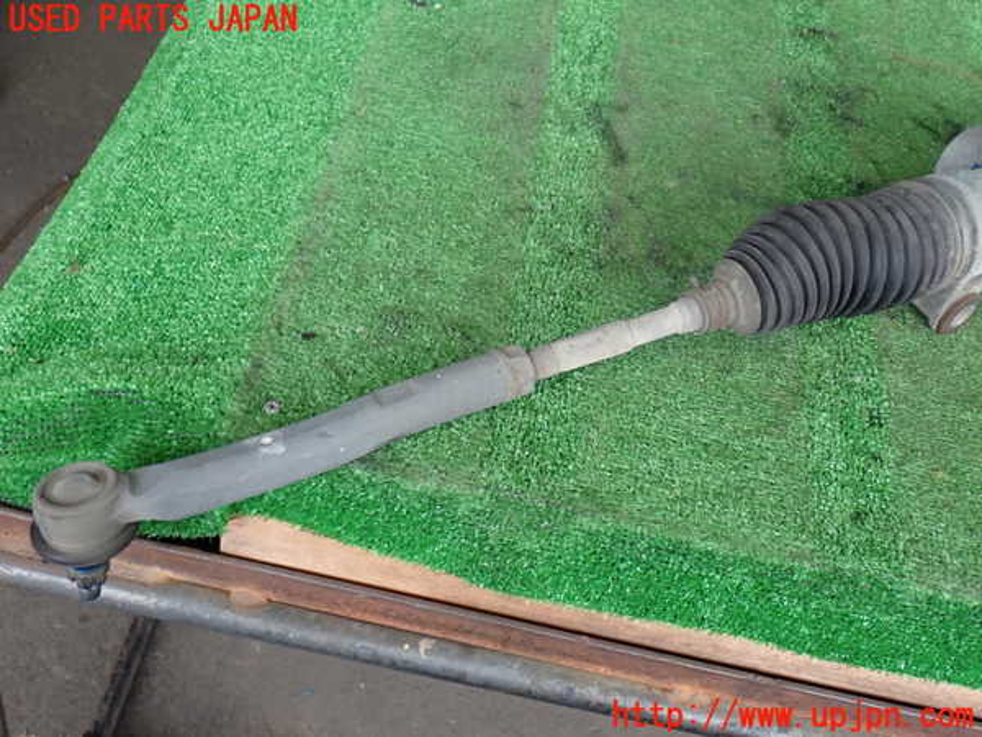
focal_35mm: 41
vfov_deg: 35.1
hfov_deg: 45.8
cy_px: 368
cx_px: 491
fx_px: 1163
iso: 200
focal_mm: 7.31
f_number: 2.8
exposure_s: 1/50
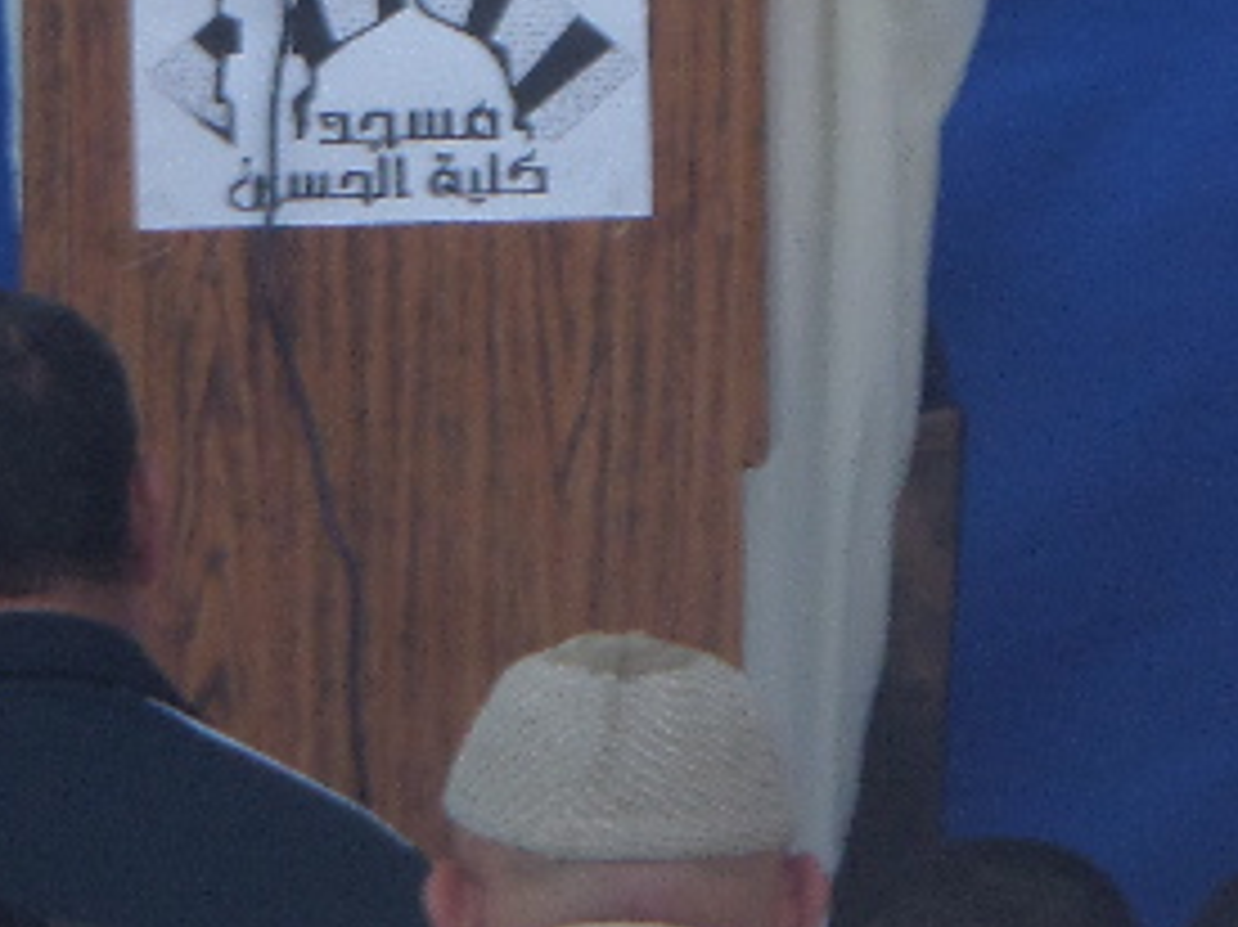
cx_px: 590
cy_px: -630
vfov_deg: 1.7
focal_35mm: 894
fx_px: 31959
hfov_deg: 2.2
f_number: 6.3
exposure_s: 1/60
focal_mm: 43
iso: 120
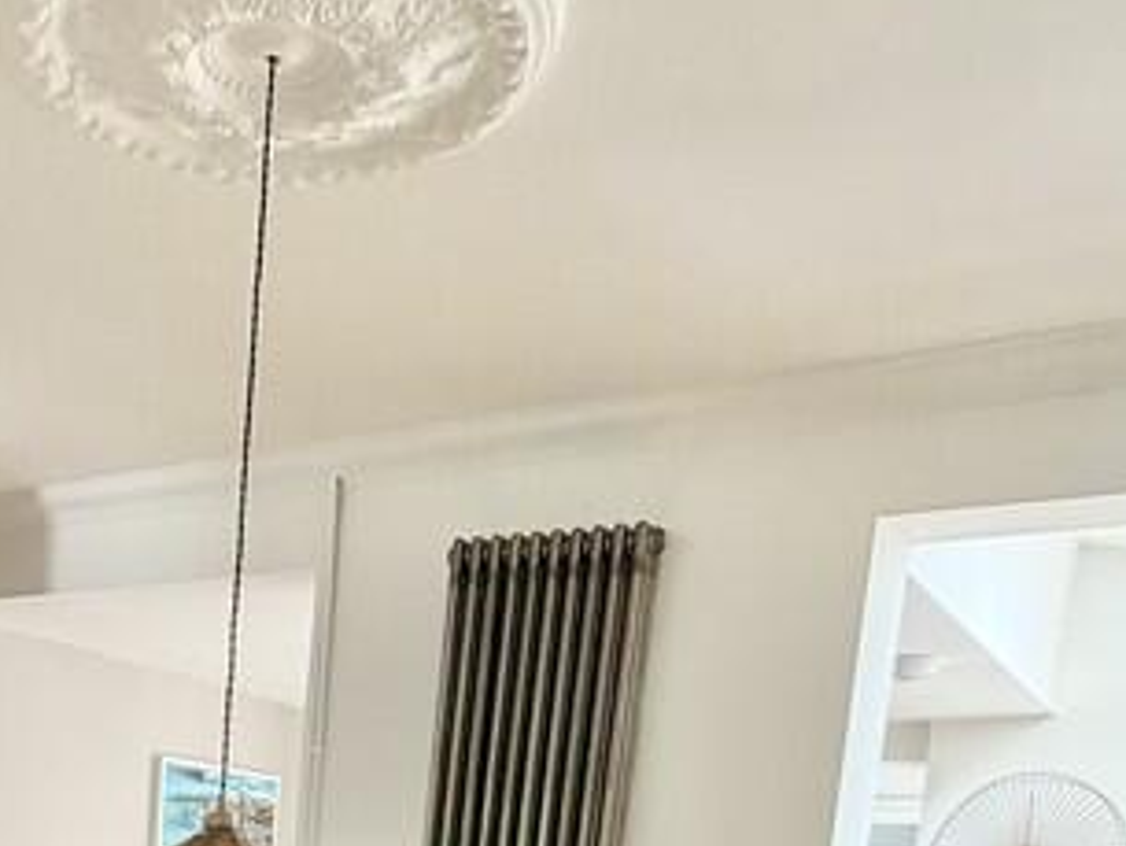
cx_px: 162
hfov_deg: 38.3
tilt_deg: -9.3
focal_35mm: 47
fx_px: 1529
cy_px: 1145
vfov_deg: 25.7
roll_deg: -3.4
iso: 320
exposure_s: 1/64
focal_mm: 2.22
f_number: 2.2
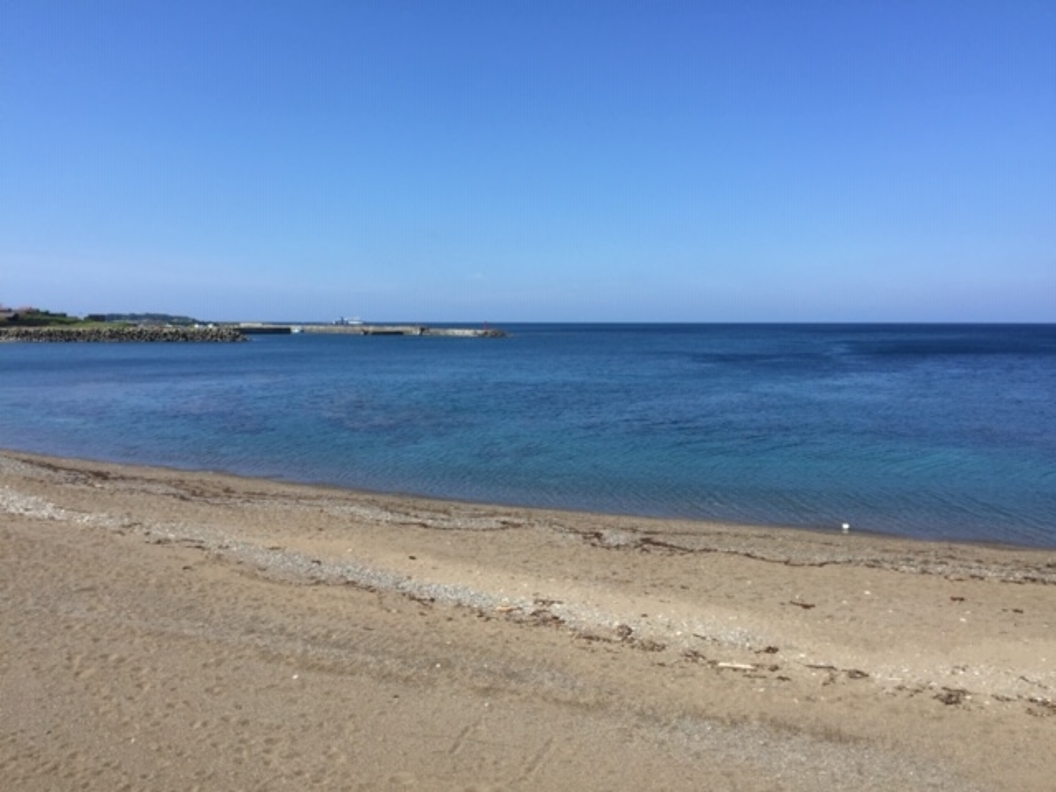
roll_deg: -0.9
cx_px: 528
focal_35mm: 29
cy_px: 396
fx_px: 885
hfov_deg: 61.7
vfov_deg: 48.2
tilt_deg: -3.1
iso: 32
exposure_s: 1/2083
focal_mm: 4.15
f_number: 2.2
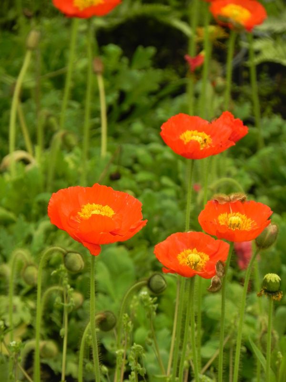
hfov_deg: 3.9
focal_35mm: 377
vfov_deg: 5.3
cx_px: 143
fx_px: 4153
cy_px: 191
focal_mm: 67.2
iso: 160
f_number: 5
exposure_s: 1/320
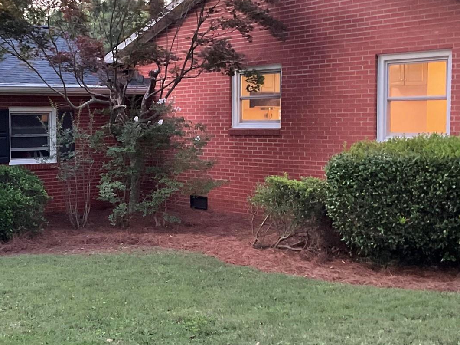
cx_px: 75
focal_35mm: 56
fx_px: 744
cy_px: 168
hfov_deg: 33.1
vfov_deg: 26.1
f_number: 1.8
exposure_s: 1/30
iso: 320
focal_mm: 3
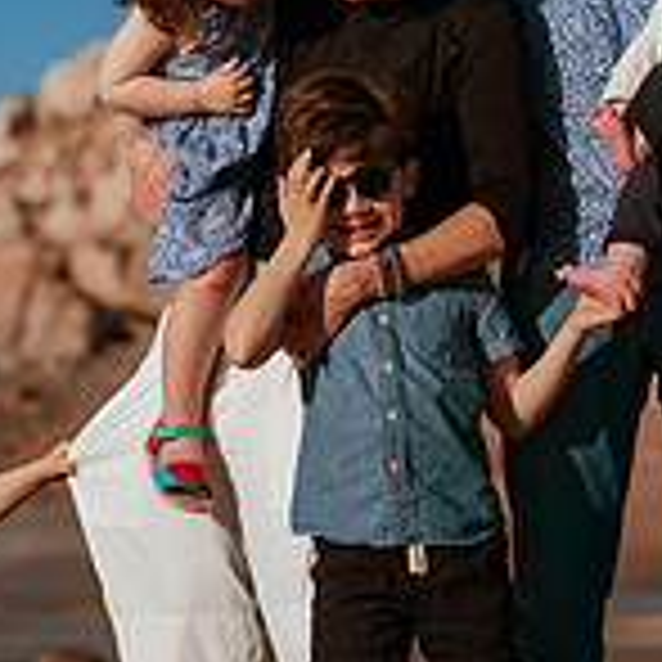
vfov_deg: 9.0
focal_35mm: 195
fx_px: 4219
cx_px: 122
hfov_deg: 8.9
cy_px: 245
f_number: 2.5
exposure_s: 1/8000
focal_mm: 58
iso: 50
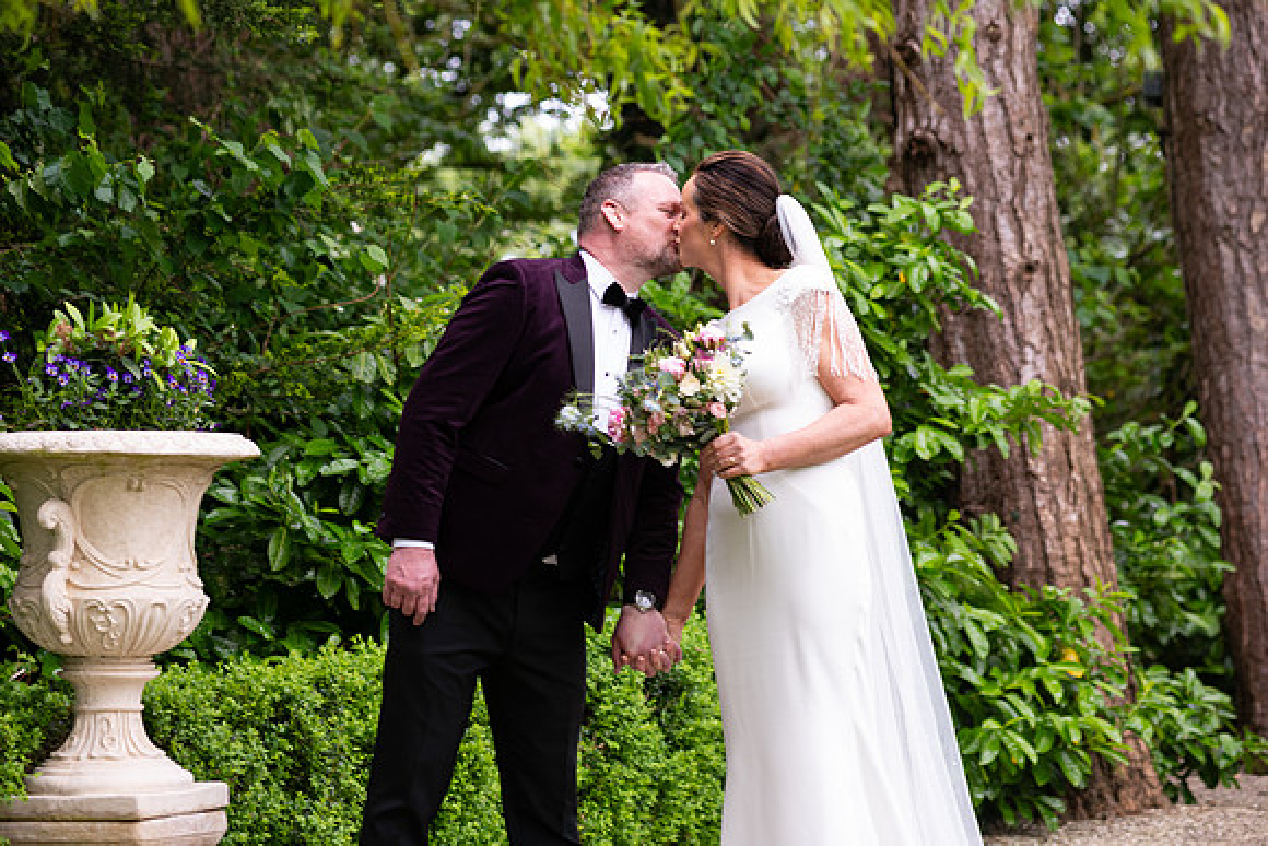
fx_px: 4227
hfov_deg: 17.1
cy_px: 423
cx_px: 634
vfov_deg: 11.4
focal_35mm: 120
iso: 320
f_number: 3.5
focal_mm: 120
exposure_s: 1/200
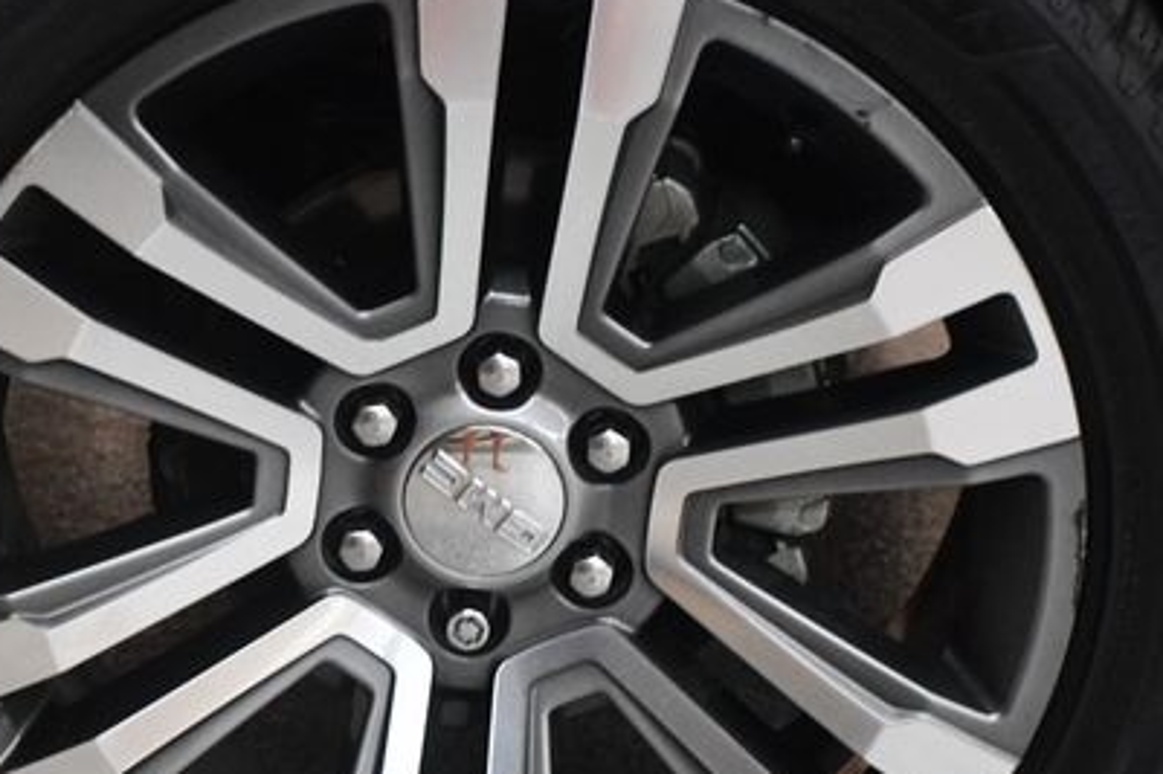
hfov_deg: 17.8
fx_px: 3713
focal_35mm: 115
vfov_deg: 11.9
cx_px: 421
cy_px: 507
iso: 3200
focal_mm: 48
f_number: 4.5
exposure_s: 1/100
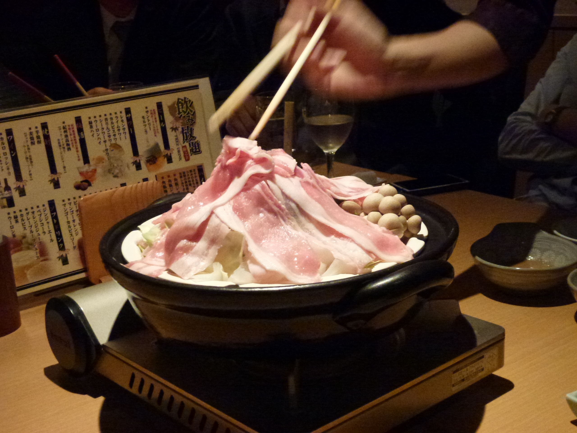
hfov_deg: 38.9
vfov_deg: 29.7
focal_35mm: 49
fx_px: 817
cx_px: 288
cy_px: 216
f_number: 4.1
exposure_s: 1/25
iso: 800
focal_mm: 8.7
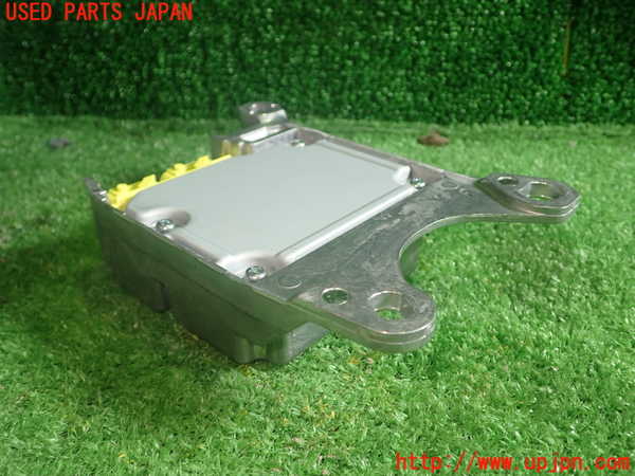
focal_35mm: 32
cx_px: 318
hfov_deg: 56.8
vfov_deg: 44.2
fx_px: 587
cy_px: 238
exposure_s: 1/50
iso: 200
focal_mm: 5.79
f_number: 2.4
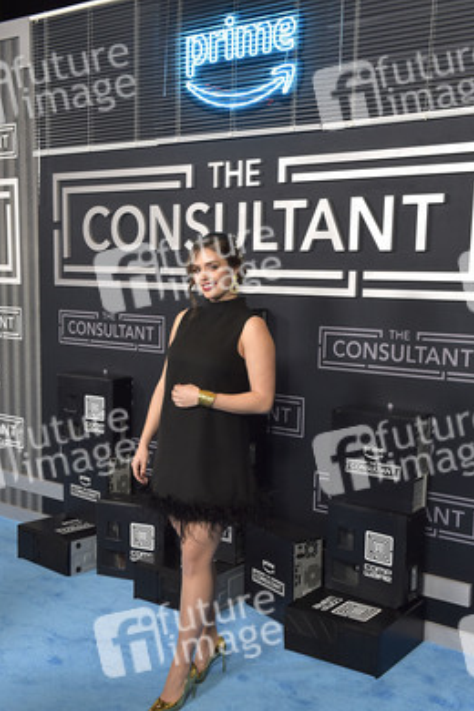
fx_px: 770
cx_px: 242
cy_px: 361
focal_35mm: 39
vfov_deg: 49.6
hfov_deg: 34.2
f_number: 6.3
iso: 2500
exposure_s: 1/250
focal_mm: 38
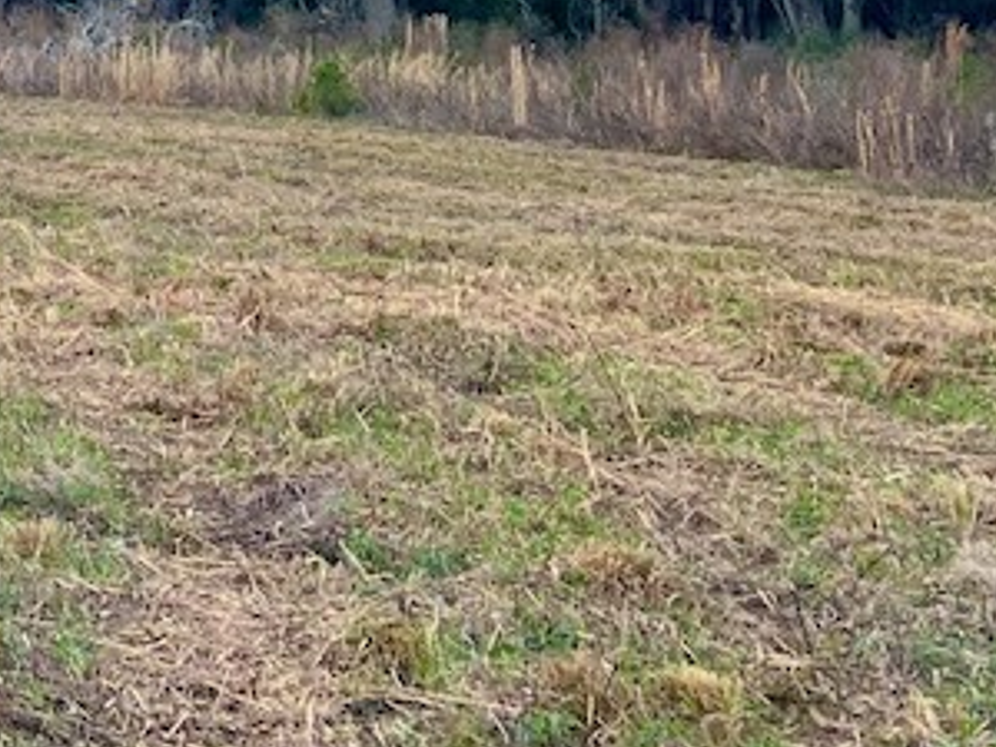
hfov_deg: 15.0
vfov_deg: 12.9
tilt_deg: +2.8
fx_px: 3194
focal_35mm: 111
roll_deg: -2.2
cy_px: -256
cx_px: -900
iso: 50
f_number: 1.5
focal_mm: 5.7
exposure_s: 1/1575
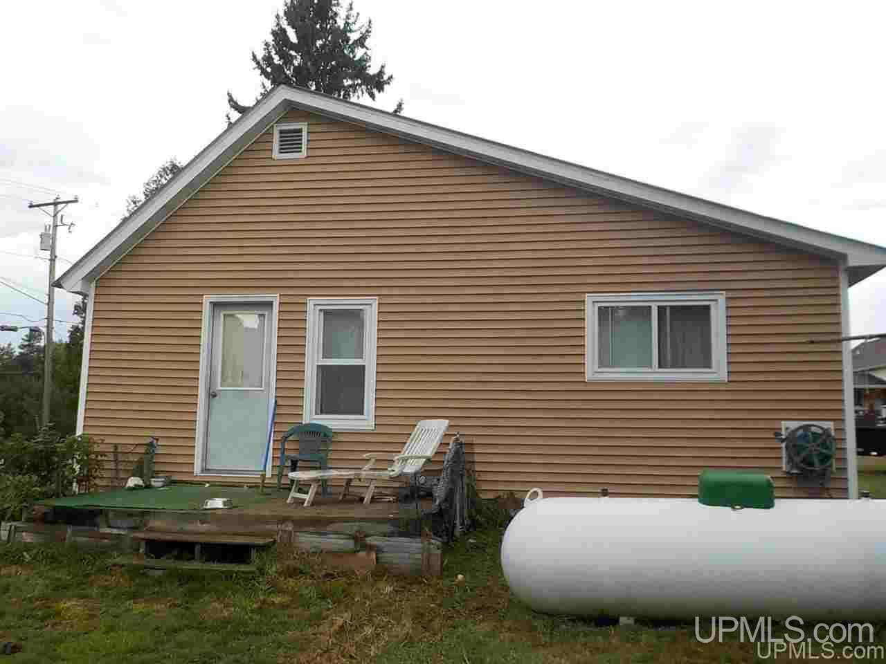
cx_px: 443
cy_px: 332
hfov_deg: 60.0
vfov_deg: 46.8
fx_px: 768
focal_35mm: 30
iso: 125
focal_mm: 4.1
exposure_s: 1/320
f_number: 3.3
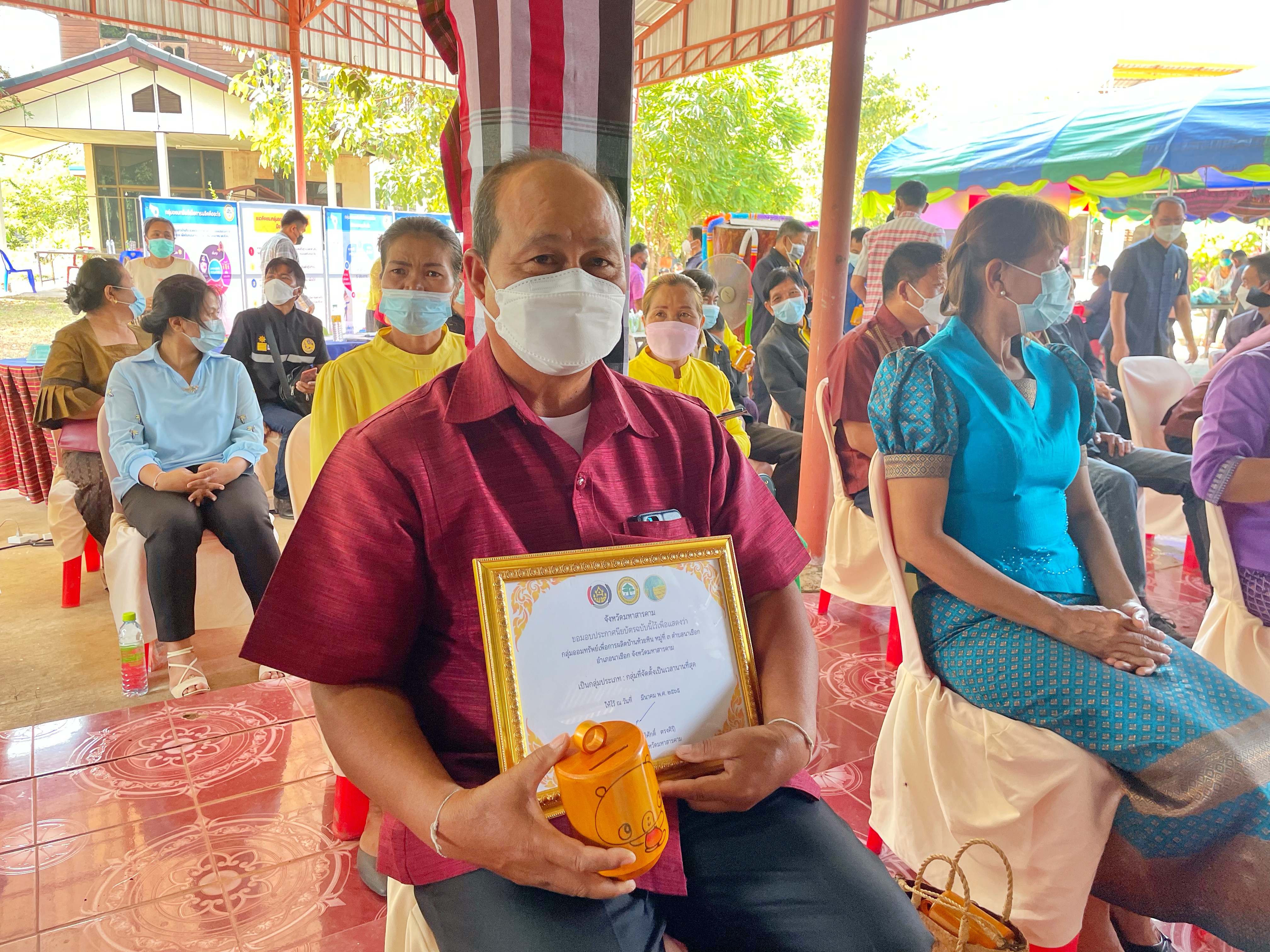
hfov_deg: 67.3
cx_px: 635
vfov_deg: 53.1
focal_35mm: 26
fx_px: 954
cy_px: 476
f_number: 1.6
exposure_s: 1/100
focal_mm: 4.2
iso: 100
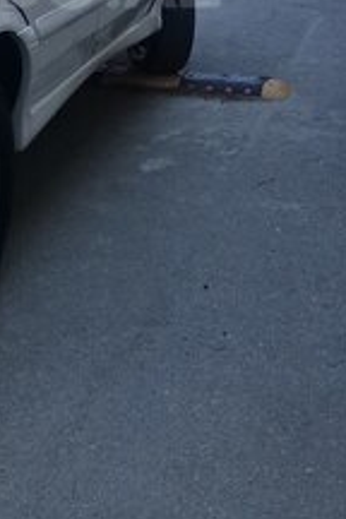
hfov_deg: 18.1
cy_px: -19
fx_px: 1067
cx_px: 36
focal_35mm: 74
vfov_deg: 25.7
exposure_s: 1/646
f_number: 2.2
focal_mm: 3.3
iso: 50
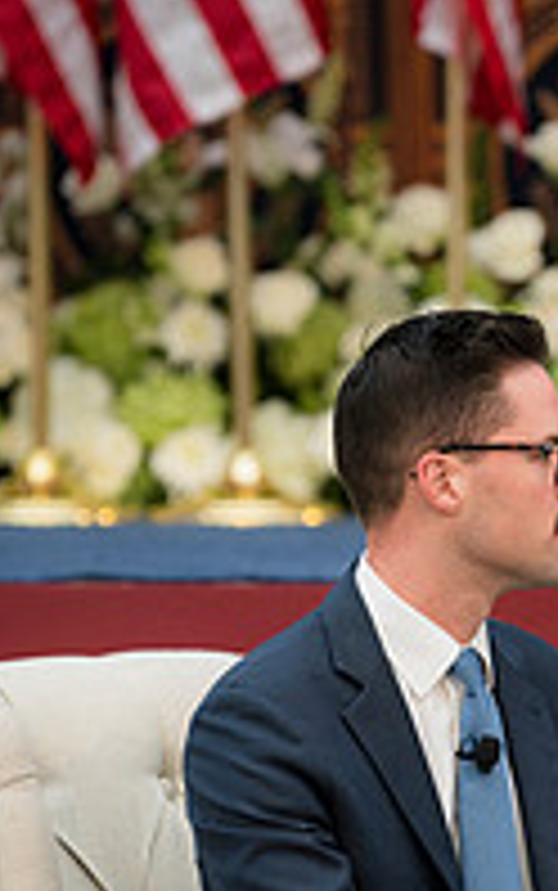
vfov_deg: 6.0
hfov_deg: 3.8
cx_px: 580
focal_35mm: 347
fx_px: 8431
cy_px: 724
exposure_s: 1/320
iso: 320
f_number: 2.8
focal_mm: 150
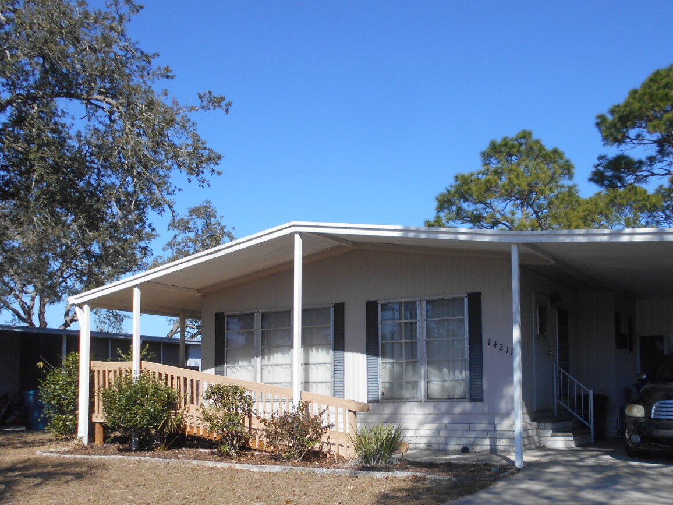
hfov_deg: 50.9
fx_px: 700
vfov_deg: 39.2
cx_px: 419
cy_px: 334
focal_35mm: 36
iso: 80
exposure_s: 1/1000
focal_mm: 4.6
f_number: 3.2
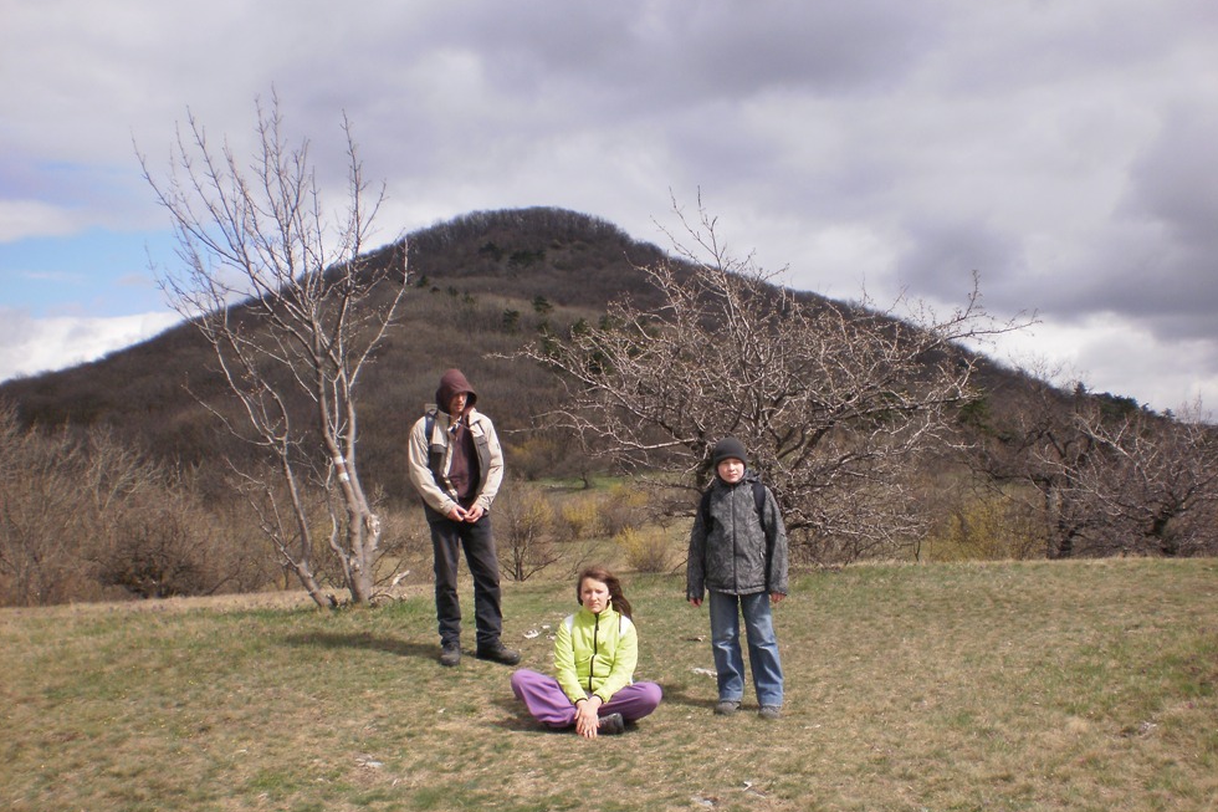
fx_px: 1353
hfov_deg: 48.5
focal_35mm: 40
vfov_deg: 33.4
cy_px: 454
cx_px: 607
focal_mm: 6.3
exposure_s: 1/640
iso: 100
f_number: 4.6
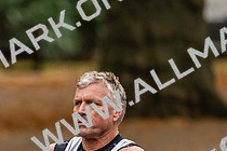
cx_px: -48
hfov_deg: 1.9
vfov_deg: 1.2
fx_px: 6980
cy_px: 171
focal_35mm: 1107
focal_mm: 400
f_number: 4.5
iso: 2200
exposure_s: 1/2500
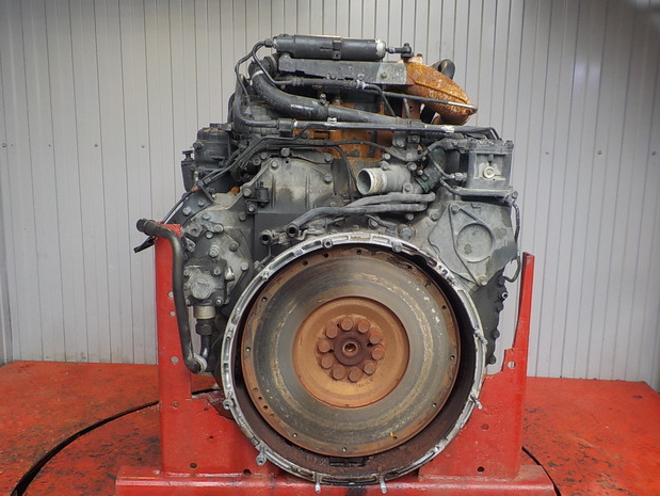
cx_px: 328
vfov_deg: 45.5
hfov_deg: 58.3
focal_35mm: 31
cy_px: 247
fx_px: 591
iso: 125
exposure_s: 1/40
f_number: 3.3
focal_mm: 4.1
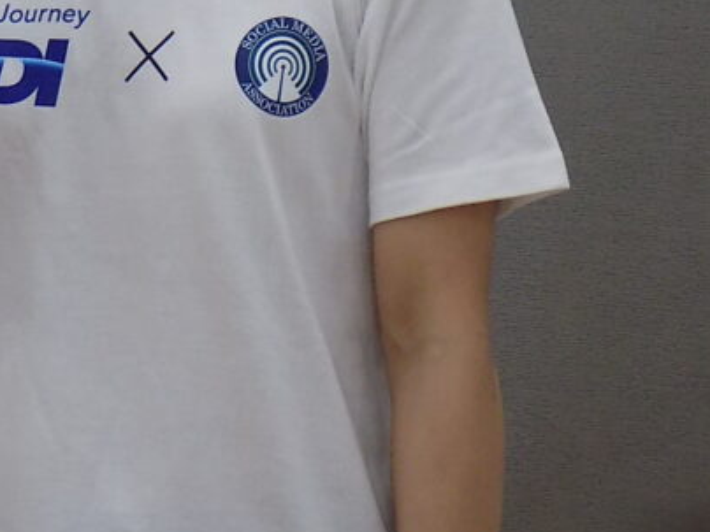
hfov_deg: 3.4
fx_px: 11937
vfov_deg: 2.6
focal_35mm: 582
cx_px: 32
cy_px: -118
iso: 320
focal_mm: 41.8
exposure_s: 1/30
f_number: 5.6
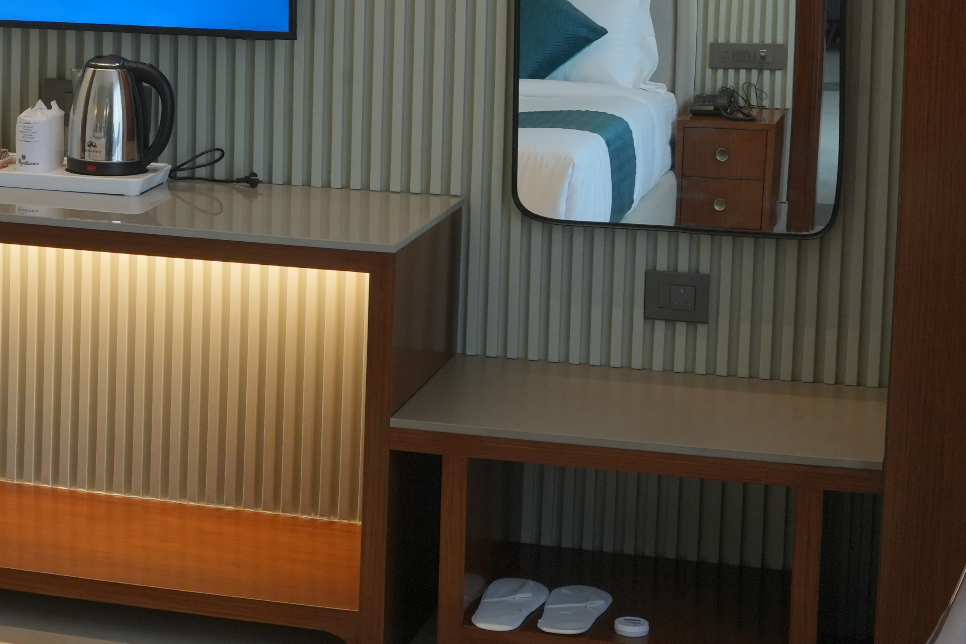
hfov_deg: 20.0
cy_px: -89
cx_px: -11
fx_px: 2656
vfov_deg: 13.5
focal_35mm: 99
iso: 1000
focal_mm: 35
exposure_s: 1/15
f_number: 14
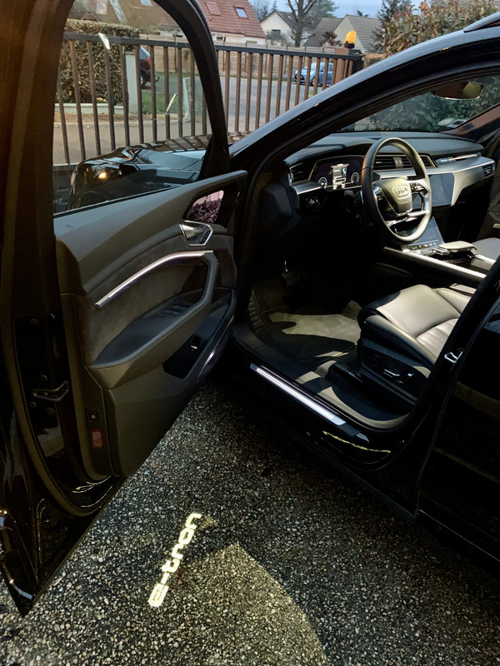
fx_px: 501
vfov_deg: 67.3
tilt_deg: -28.0
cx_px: 250
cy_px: 333
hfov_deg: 53.1
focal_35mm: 26
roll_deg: -5.5
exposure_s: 1/4
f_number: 1.8
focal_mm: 4.25
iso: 500
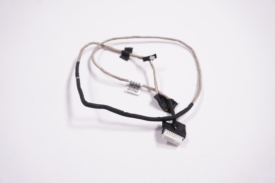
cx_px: 138
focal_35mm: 33
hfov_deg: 57.3
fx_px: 252
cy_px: 92
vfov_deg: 39.9
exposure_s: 1/250
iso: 400
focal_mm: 22
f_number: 5.6
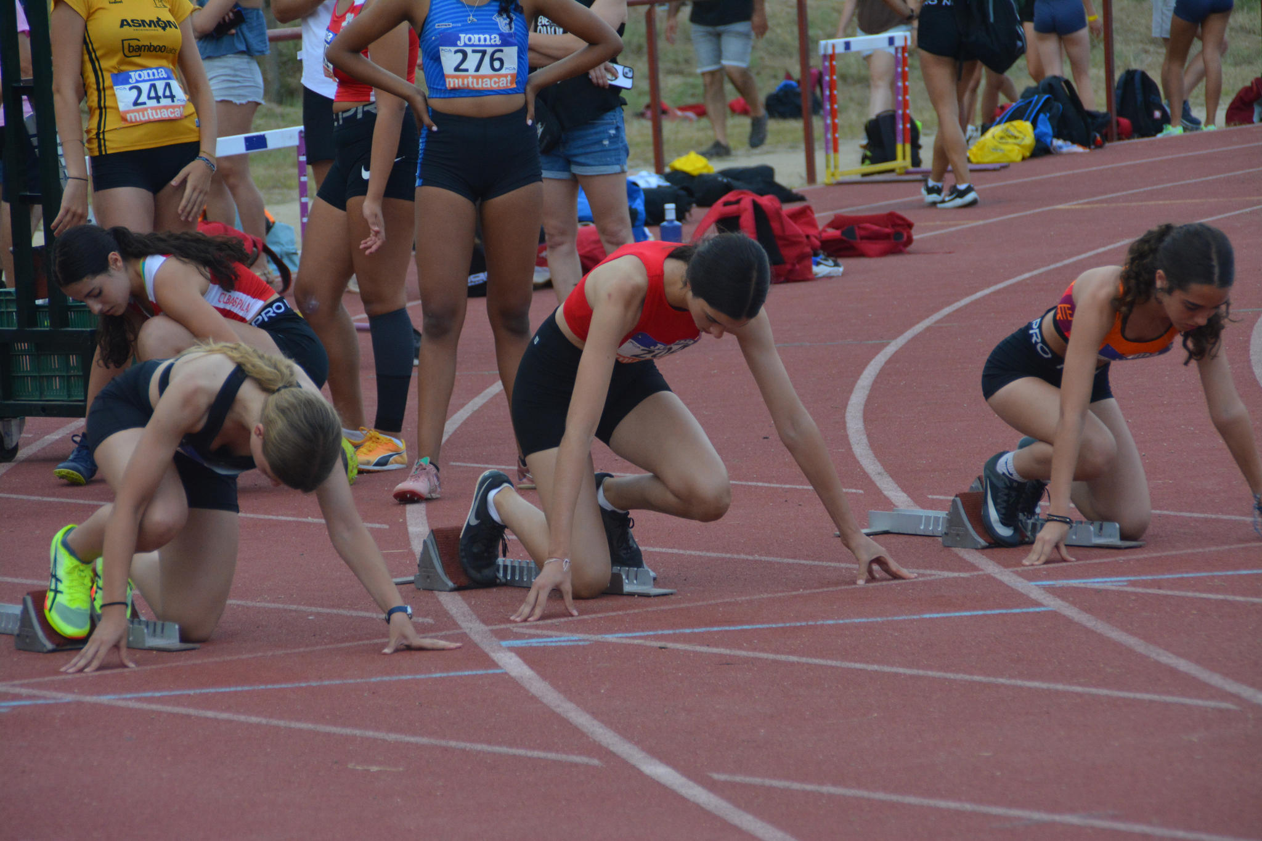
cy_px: 420
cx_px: 631
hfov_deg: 9.1
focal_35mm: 225
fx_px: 7886
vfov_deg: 6.1
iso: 1250
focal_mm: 150
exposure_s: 1/500
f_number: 6.3
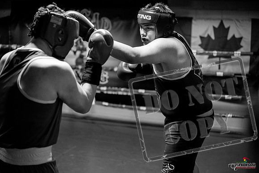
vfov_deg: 27.0
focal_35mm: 50
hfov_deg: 39.6
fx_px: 360
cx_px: 130
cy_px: 86
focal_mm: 50
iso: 4000
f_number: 2
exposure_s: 1/1000
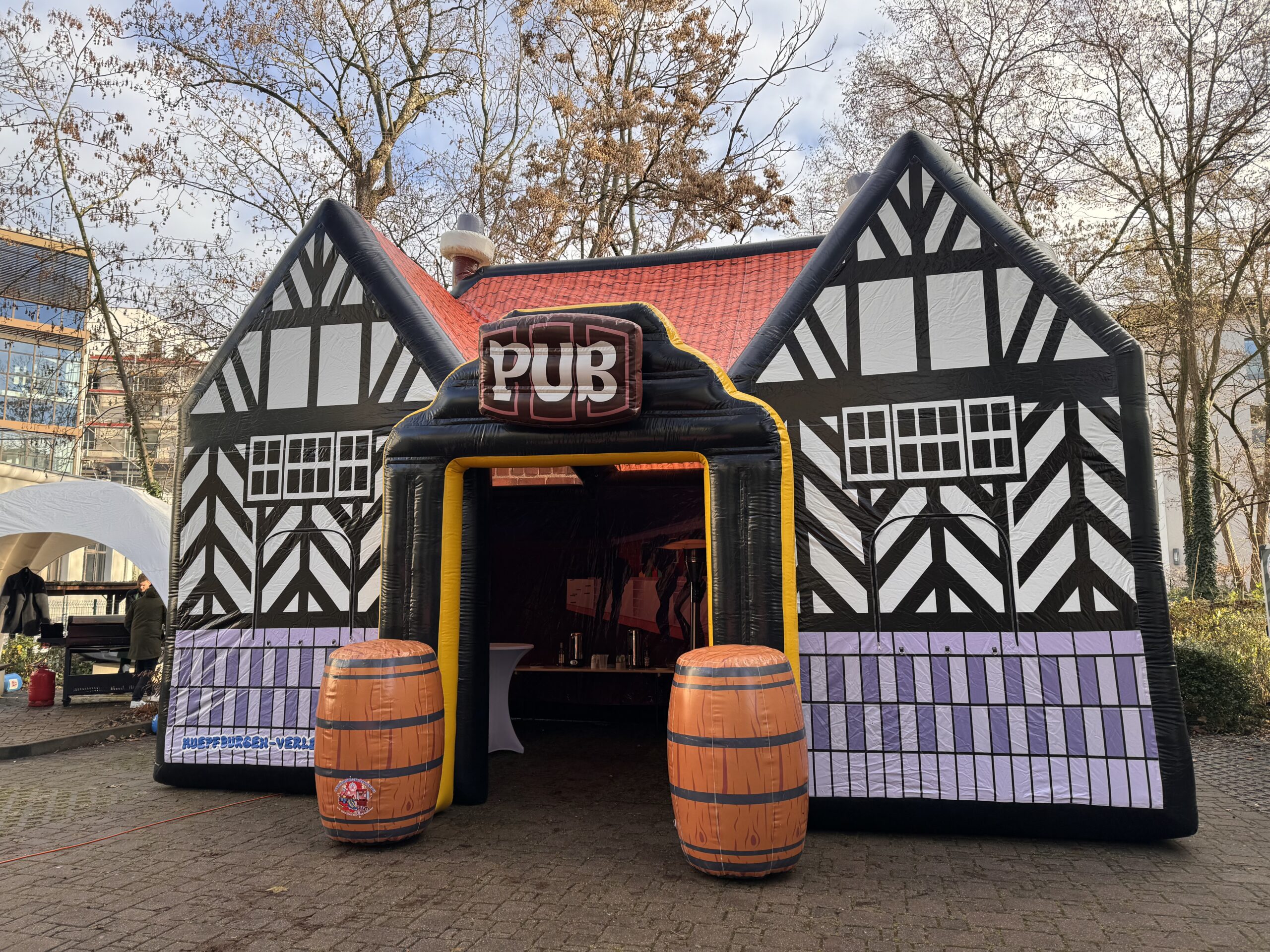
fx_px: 881
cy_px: 476
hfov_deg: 71.6
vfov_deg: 56.8
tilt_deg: +6.3
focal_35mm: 24
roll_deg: +0.0
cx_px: 635
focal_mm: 6.86
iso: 80
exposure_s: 1/567
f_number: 1.78
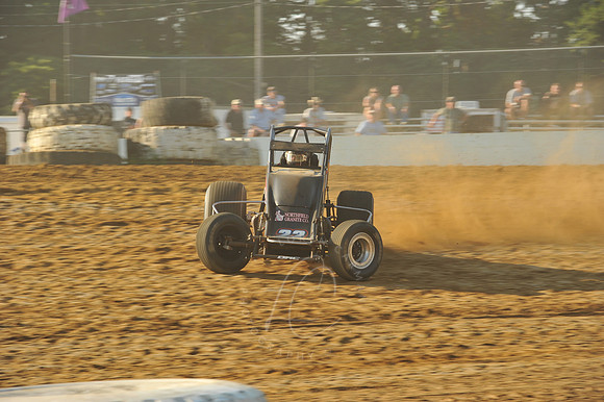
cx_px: 302
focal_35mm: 180
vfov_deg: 7.6
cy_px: 201
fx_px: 3018
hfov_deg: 11.4
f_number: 9
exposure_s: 1/320
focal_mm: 180
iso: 400
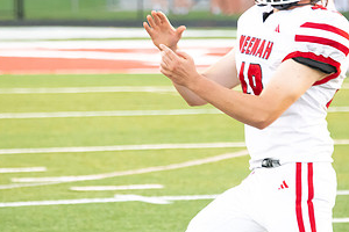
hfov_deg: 5.6
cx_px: 181
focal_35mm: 368
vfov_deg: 3.7
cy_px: 74
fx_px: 3567
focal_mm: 190
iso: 4000
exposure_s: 1/640
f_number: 5.6
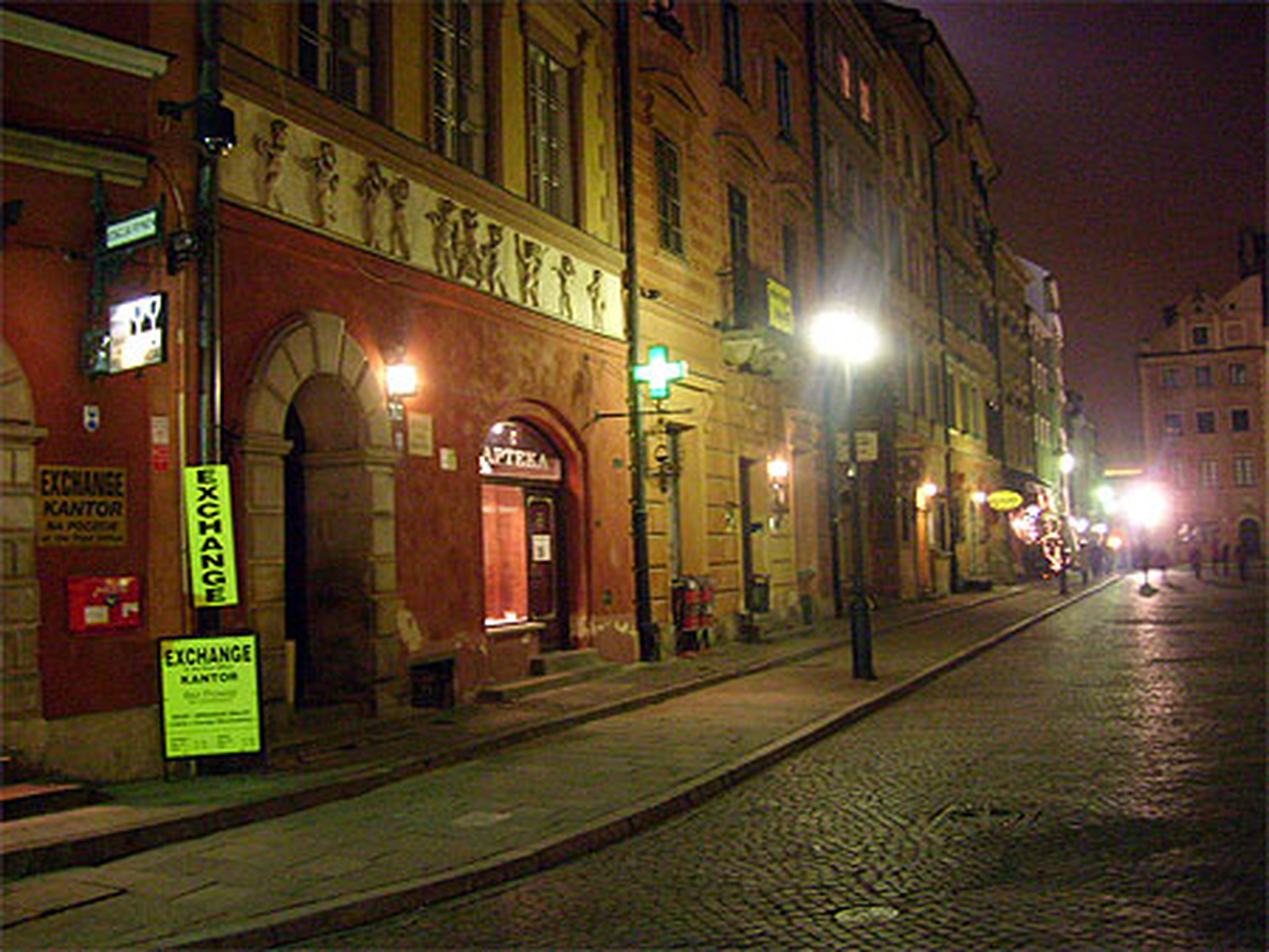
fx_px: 1284
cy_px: 476
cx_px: 634
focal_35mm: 35
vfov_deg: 40.7
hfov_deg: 52.6
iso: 200
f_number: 2.8
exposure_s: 1/2
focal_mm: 5.8
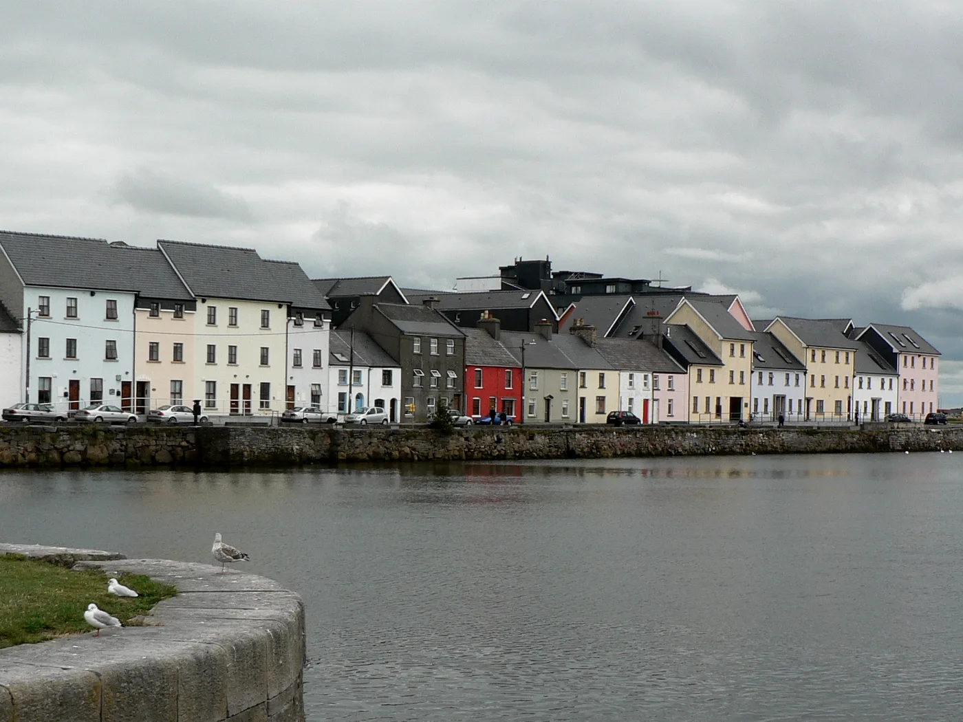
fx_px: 1280
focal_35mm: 46
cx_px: 482
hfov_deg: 41.2
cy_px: 361
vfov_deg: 31.5
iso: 80
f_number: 5.6
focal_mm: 7.7
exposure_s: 1/320
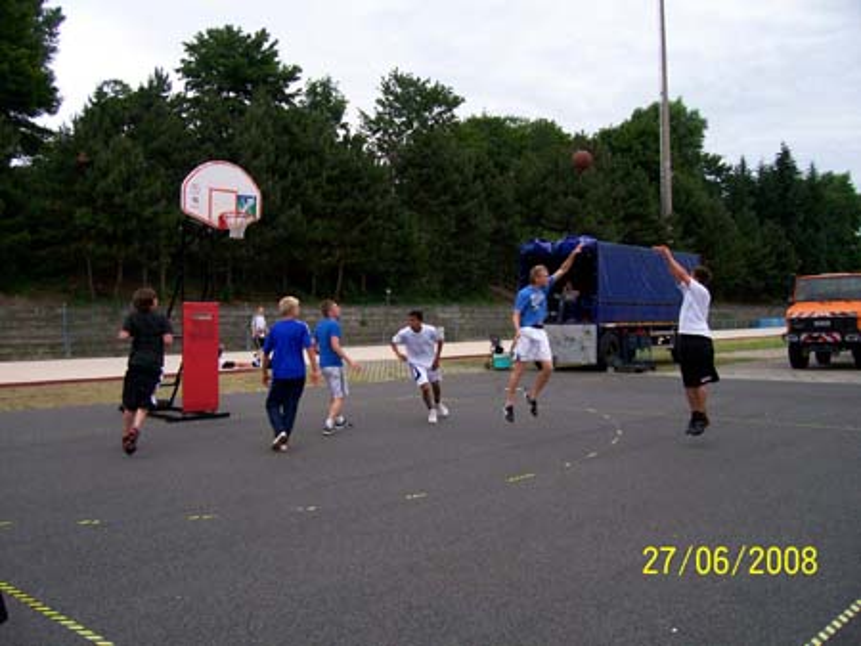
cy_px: 323
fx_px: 846
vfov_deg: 41.8
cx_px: 430
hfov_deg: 53.9
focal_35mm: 34
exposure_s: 1/632
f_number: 2.7
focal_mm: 5.6
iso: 80
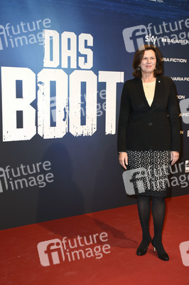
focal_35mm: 48
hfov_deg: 28.0
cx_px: 94
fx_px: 379
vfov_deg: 41.1
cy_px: 142
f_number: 6.3
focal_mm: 32
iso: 500
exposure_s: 1/160
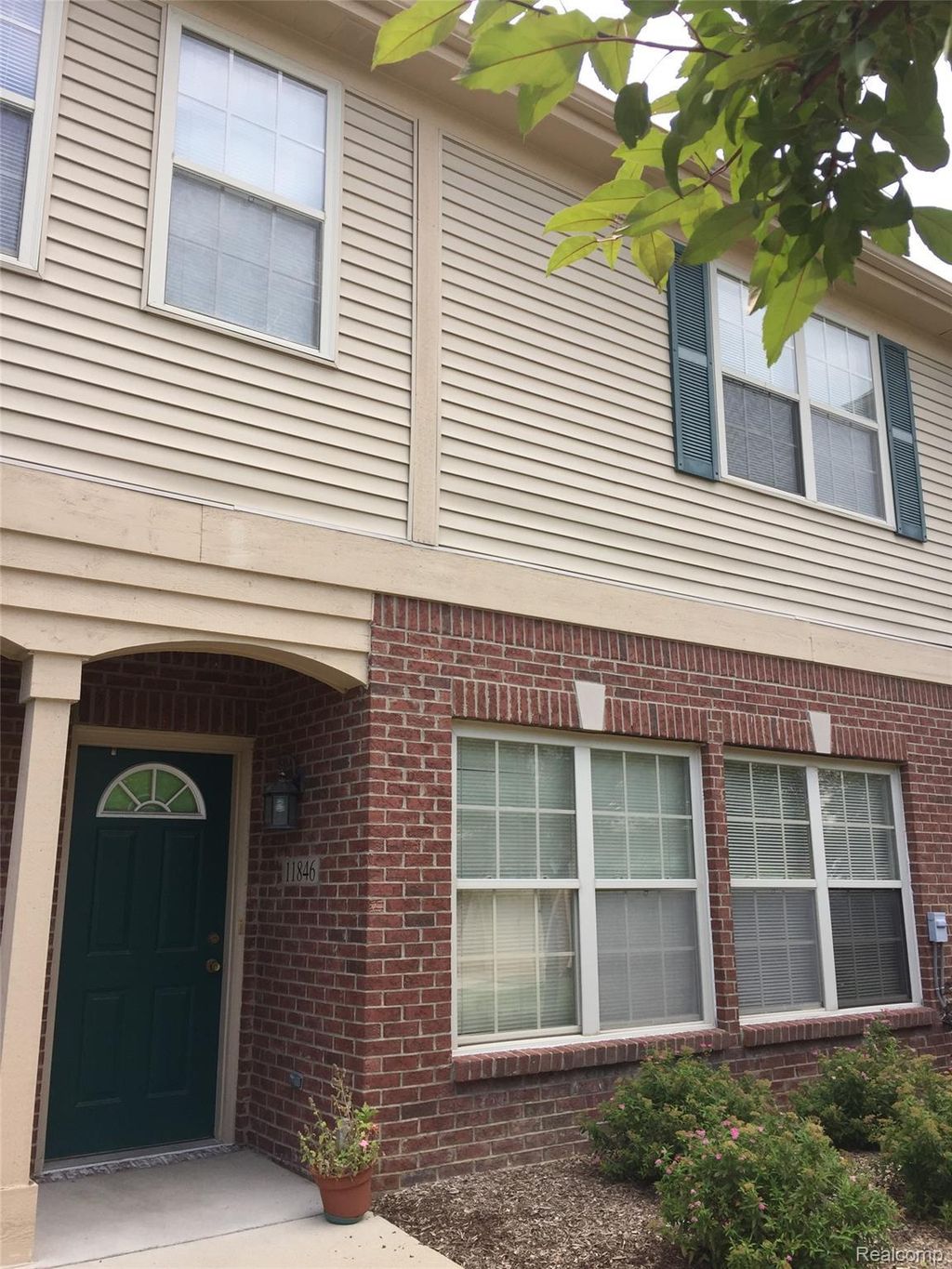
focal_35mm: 29
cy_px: 634
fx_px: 1063
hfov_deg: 48.2
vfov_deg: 61.7
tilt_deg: +14.5
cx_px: 476
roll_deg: +0.2
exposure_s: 1/542
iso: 32
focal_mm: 4.15
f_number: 2.2
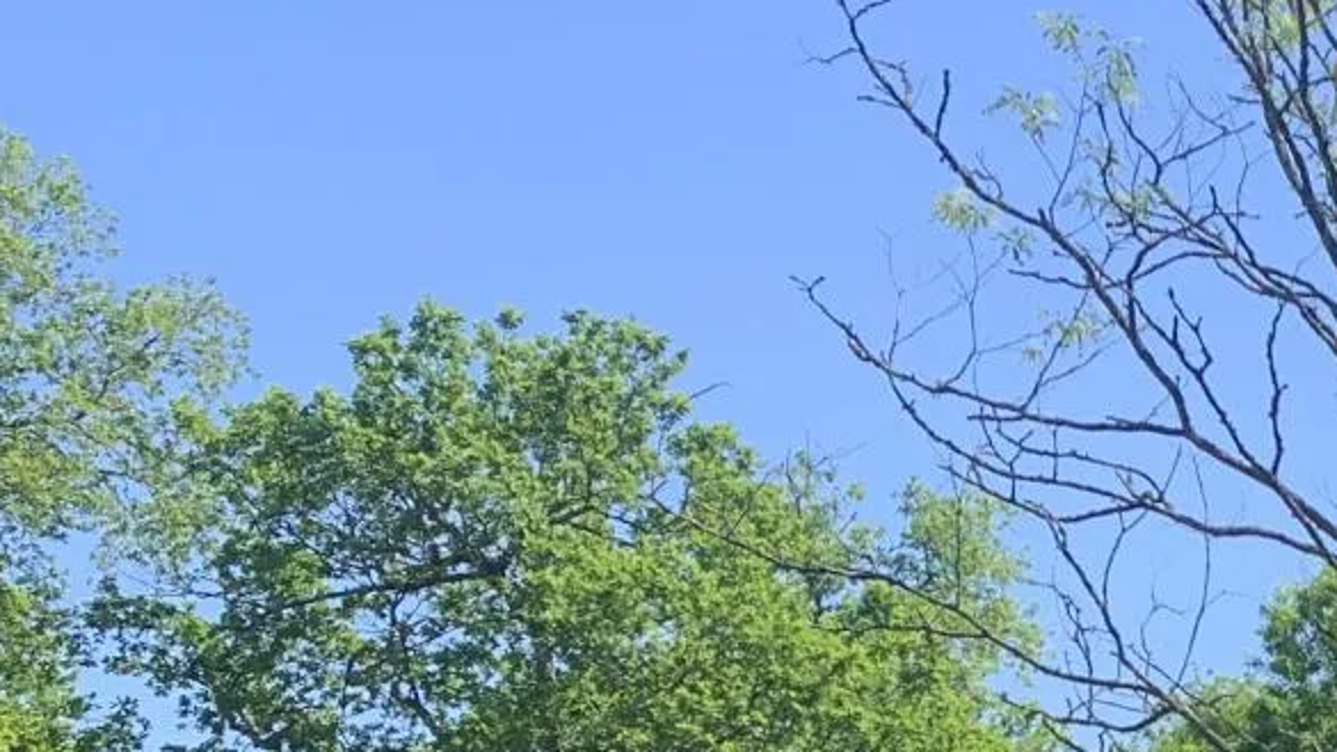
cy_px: 1097
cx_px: 1972
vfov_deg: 12.4
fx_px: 3297
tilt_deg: +5.8
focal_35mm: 93
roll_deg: -0.9
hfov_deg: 20.0
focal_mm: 4.25
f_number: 1.8
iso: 25
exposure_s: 1/1136
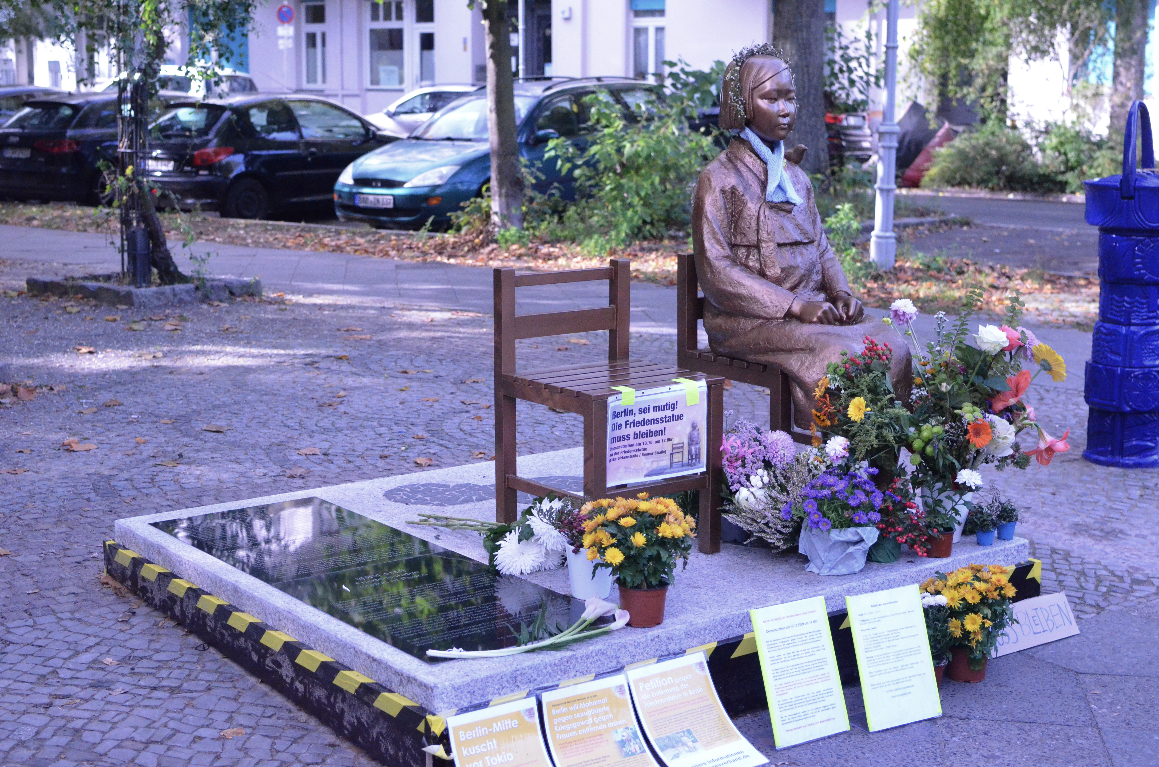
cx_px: 580
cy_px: 384
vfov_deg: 25.6
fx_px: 1687
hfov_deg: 37.9
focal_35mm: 52
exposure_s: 1/2000
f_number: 4
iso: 6400
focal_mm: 35
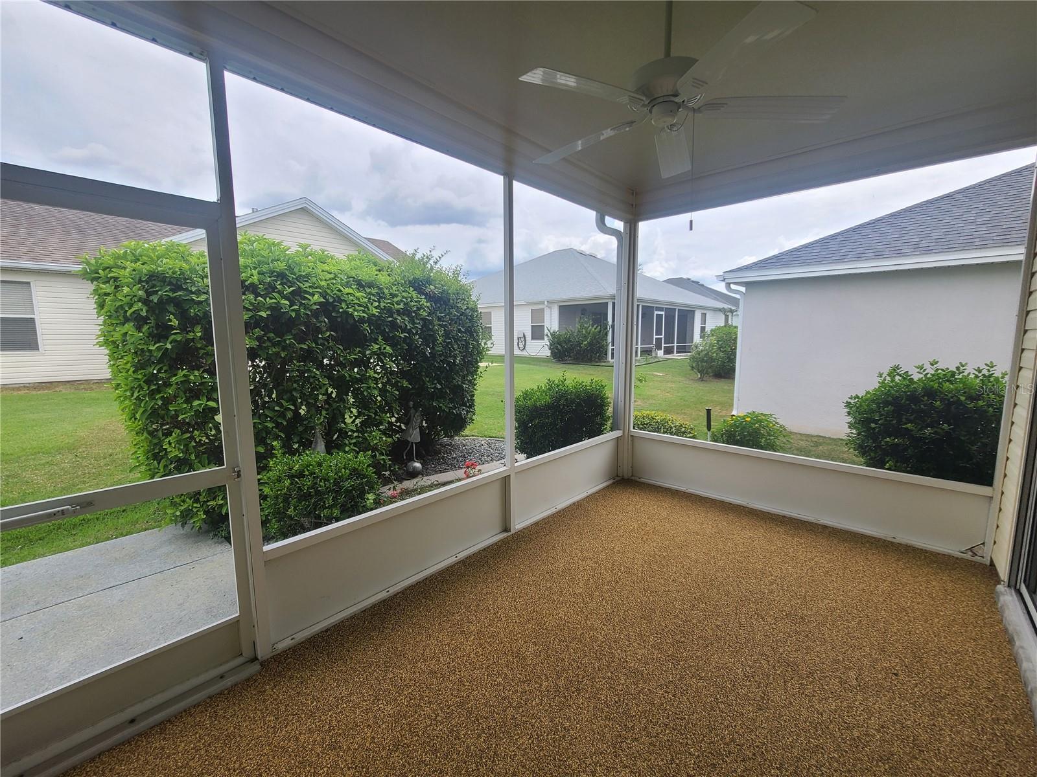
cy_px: 388
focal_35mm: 13
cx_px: 518
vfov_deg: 89.9
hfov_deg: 106.2
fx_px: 389
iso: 64
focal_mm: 2.2
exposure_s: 1/588
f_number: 2.2
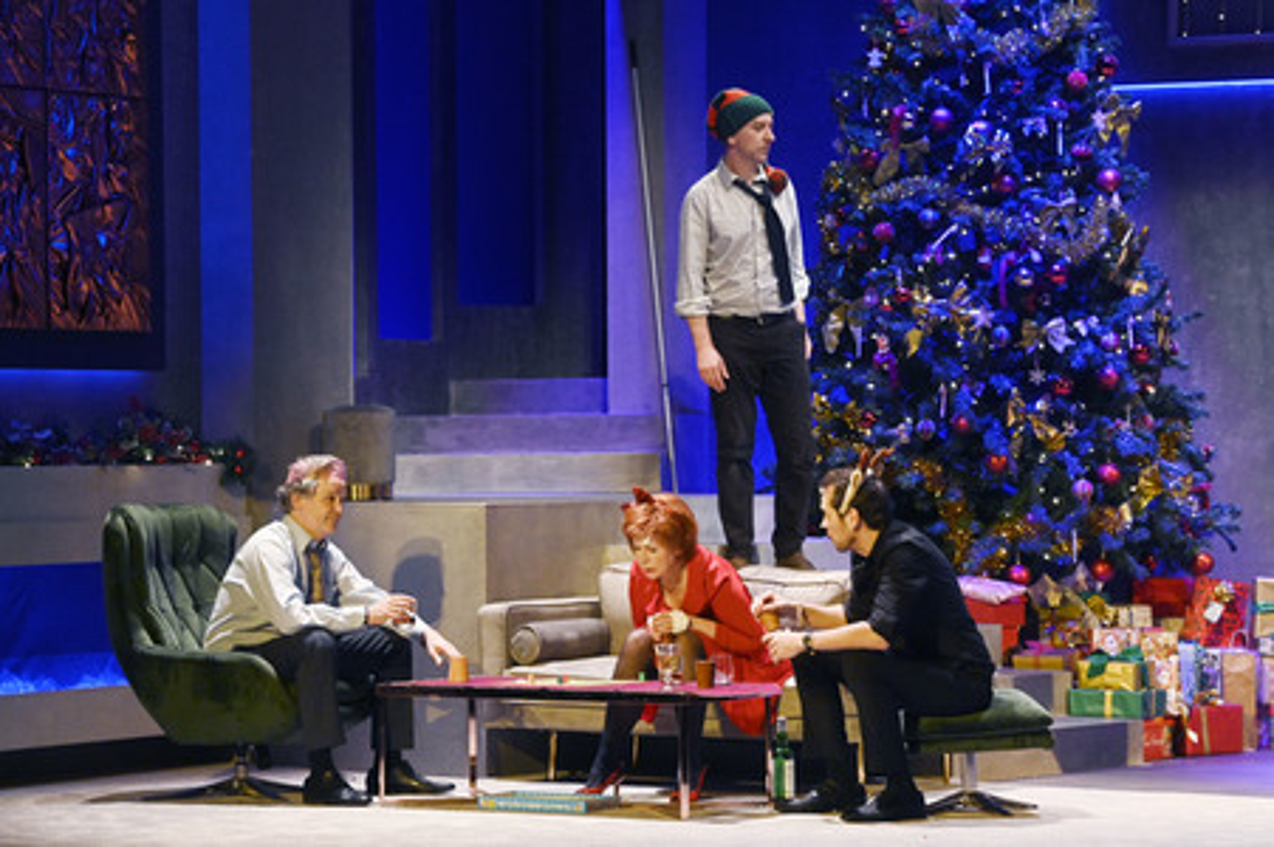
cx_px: 637
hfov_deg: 17.1
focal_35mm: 120
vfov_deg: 11.4
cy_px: 424
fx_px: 4243
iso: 4000
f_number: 6.3
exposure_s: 1/160
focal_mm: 120
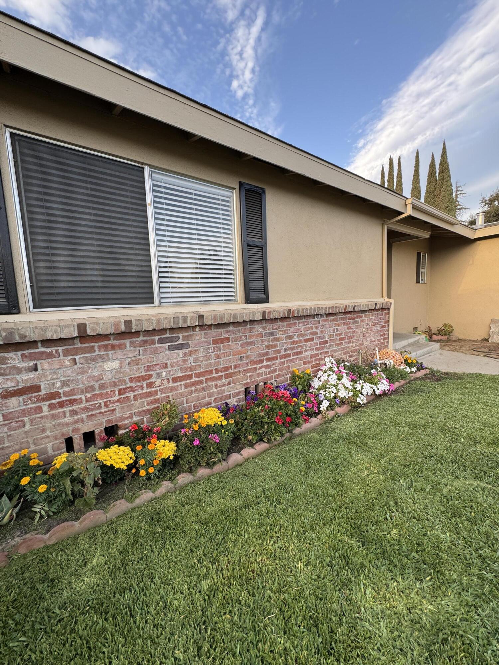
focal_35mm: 14
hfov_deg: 85.7
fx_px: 269
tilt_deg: -5.8
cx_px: 250
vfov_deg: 102.1
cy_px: 332
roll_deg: +2.8
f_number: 2.2
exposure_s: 1/130
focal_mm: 2.22
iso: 40
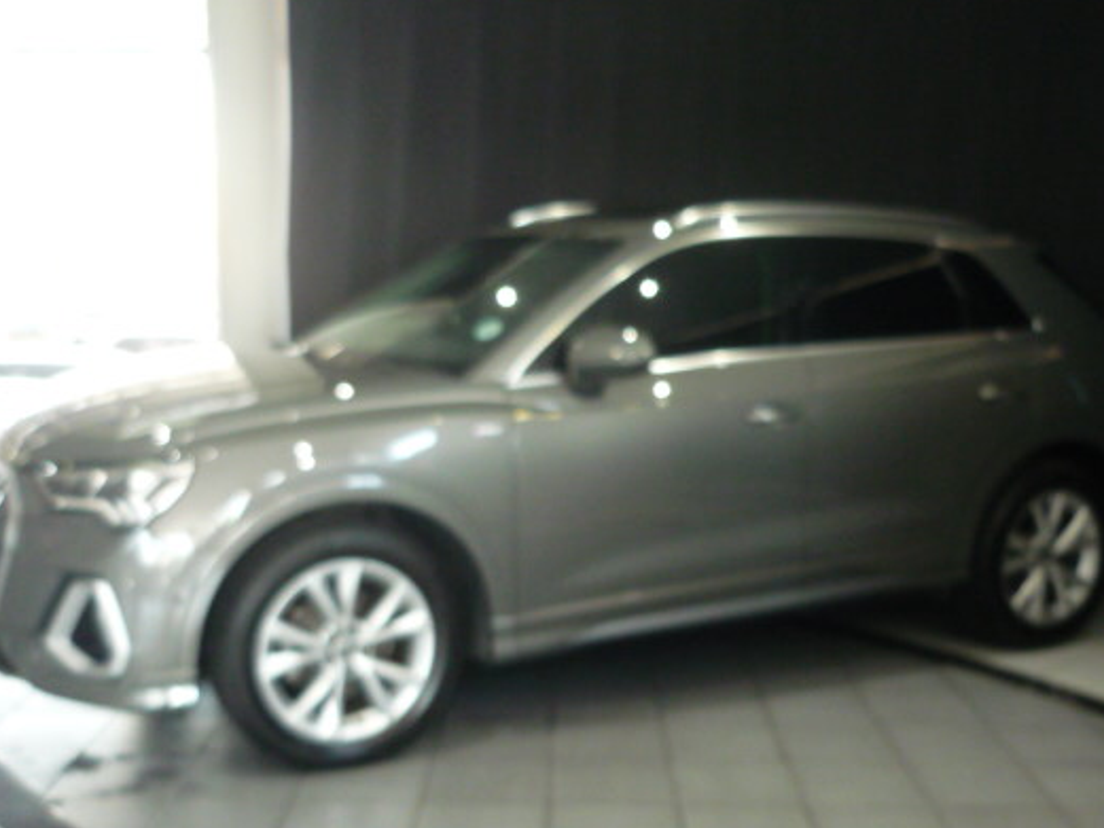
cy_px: 493
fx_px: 1372
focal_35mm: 43
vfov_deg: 33.5
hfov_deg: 43.8
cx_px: 568
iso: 320
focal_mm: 5.5
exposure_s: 1/30
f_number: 2.8
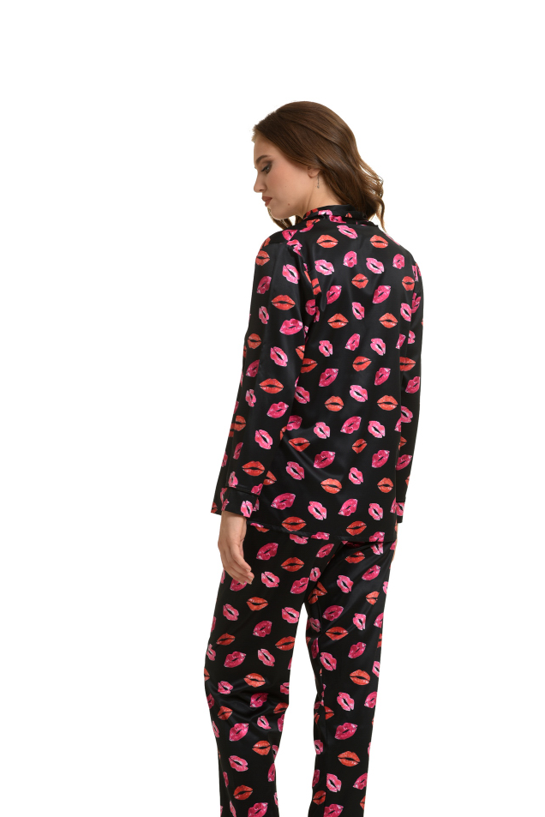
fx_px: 2428
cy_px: 502
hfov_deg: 12.8
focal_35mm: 107
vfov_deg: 19.1
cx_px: 326
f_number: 5
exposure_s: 1/200
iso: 100
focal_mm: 85
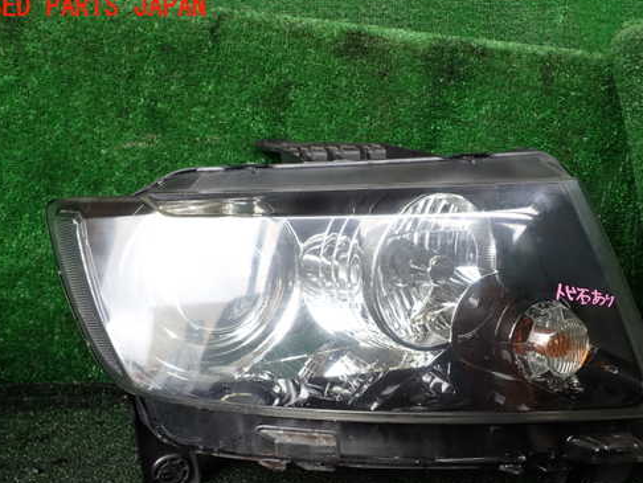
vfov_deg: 38.5
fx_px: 688
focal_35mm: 37
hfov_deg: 50.0
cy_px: 288
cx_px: 363
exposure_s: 1/80
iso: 100
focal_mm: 5.4
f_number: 3.2
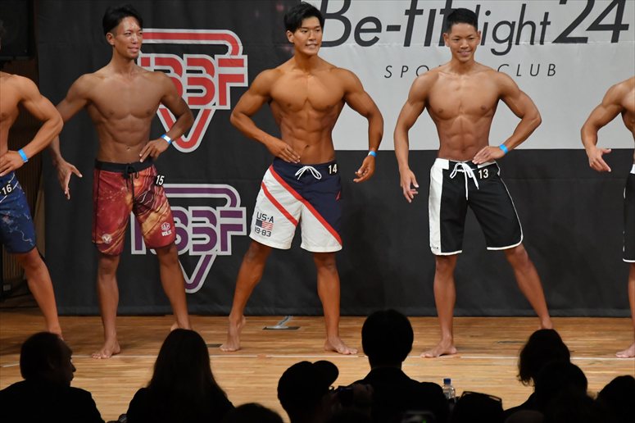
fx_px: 4760
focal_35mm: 270
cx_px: 318
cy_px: 212
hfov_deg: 7.6
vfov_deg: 5.1
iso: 6400
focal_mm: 180
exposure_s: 1/400
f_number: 5.6
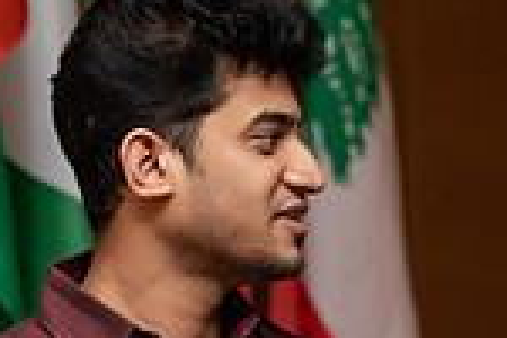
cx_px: 460
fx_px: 3802
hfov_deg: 7.6
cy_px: 350
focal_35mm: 270
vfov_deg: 5.1
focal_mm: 70
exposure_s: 1/200
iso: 1600
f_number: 4.5
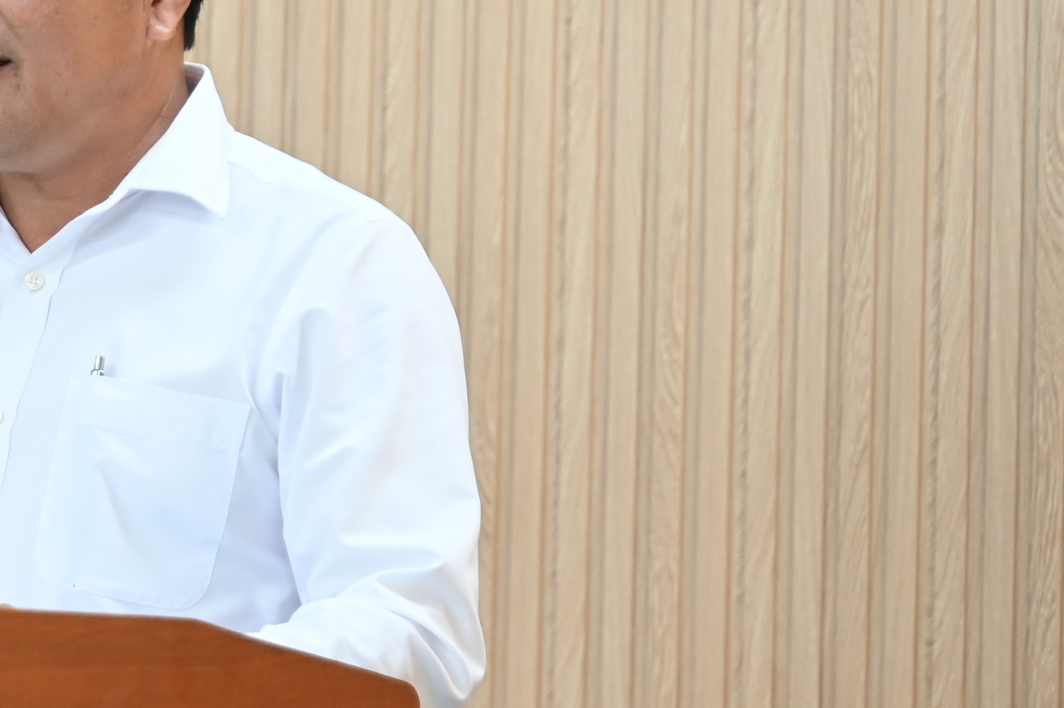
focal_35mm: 237
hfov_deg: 8.5
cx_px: -565
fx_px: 6999
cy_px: 201
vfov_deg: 5.8
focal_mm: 75
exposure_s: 1/125
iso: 1100
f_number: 2.8
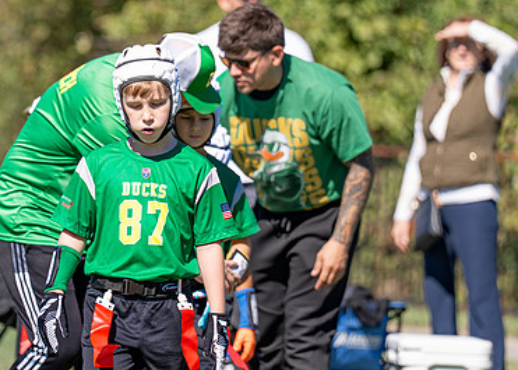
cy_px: 131
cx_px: 152
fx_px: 6149
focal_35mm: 418
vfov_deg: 3.4
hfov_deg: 4.8
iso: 200
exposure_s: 1/4000
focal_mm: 180
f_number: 2.8
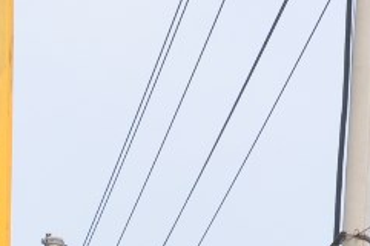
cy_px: 663
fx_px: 2453
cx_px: 126
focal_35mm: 239
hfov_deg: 8.6
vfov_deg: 5.5
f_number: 13
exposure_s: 1/125
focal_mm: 24
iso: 200
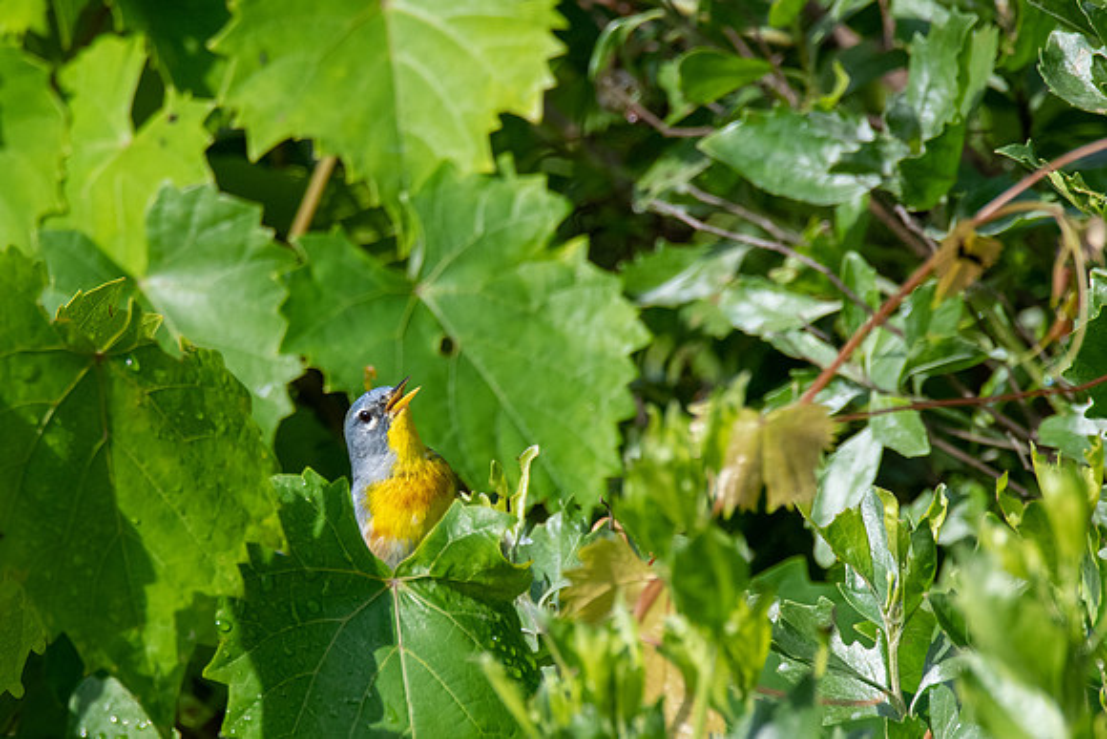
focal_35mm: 1082
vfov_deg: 1.3
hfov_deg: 1.9
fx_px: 33282
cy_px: 477
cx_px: 433
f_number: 8
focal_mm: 600
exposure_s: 1/1600
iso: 1000
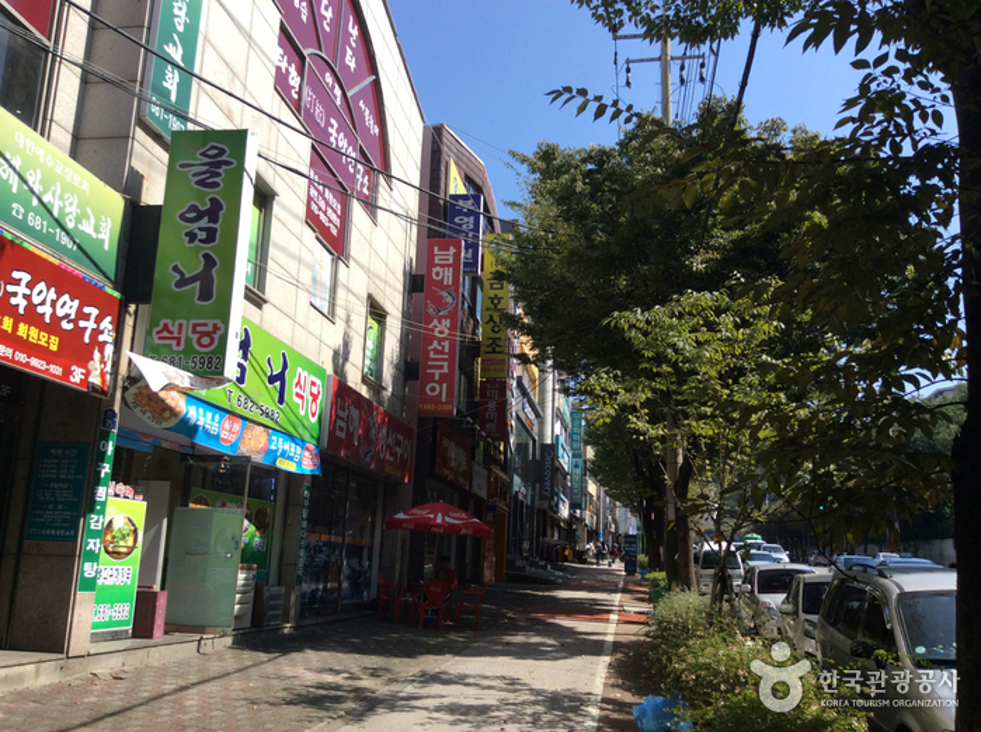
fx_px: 934
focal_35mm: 33
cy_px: 366
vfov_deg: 42.8
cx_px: 490
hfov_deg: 55.4
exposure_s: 1/1100
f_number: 2.4
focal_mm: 3.3
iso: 32
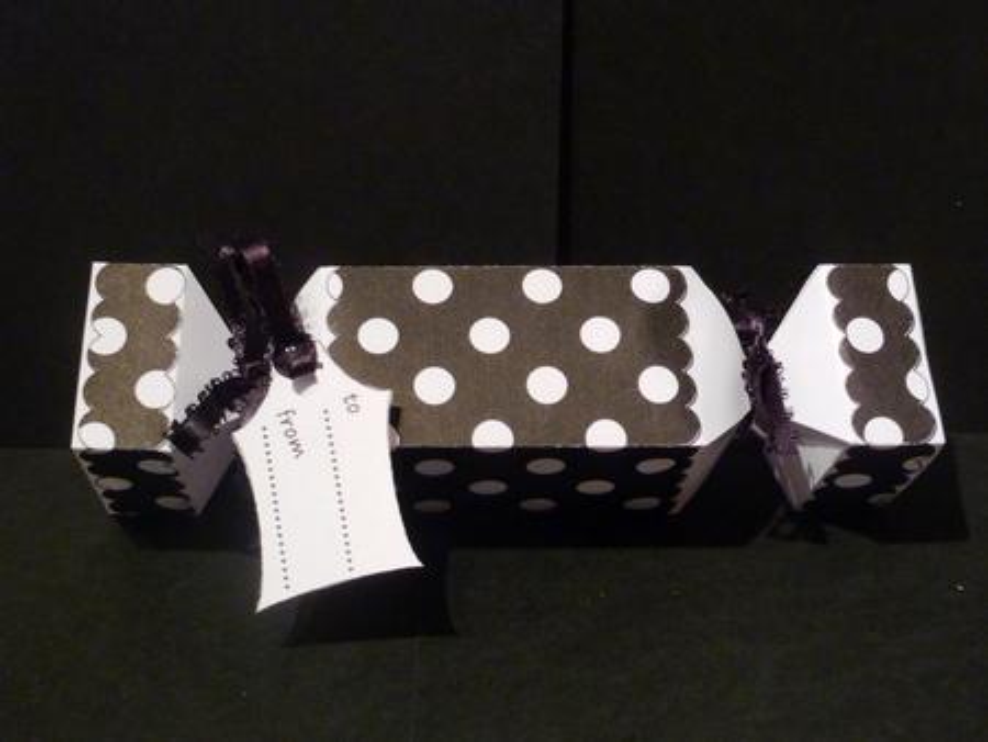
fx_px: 1685
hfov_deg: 32.7
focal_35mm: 59
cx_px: 494
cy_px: 371
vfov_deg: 24.8
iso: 400
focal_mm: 9.7
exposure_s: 1/8
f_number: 3.9
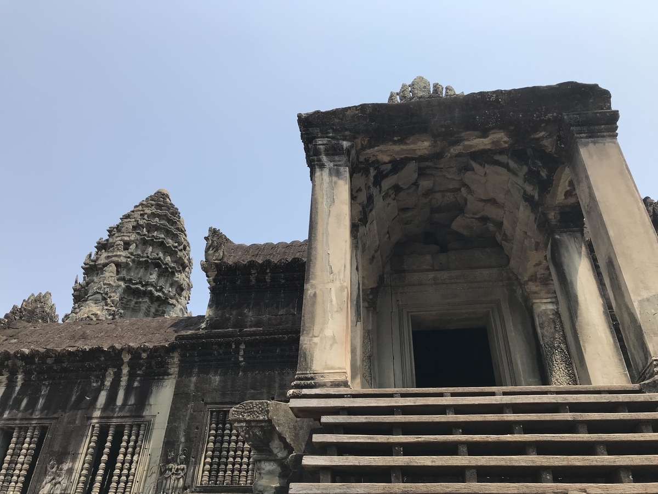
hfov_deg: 63.4
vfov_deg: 49.7
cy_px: 247
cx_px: 329
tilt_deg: +36.3
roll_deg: -1.8
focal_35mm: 28
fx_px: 532
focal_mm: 3.99
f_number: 1.8
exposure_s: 1/1996
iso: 20
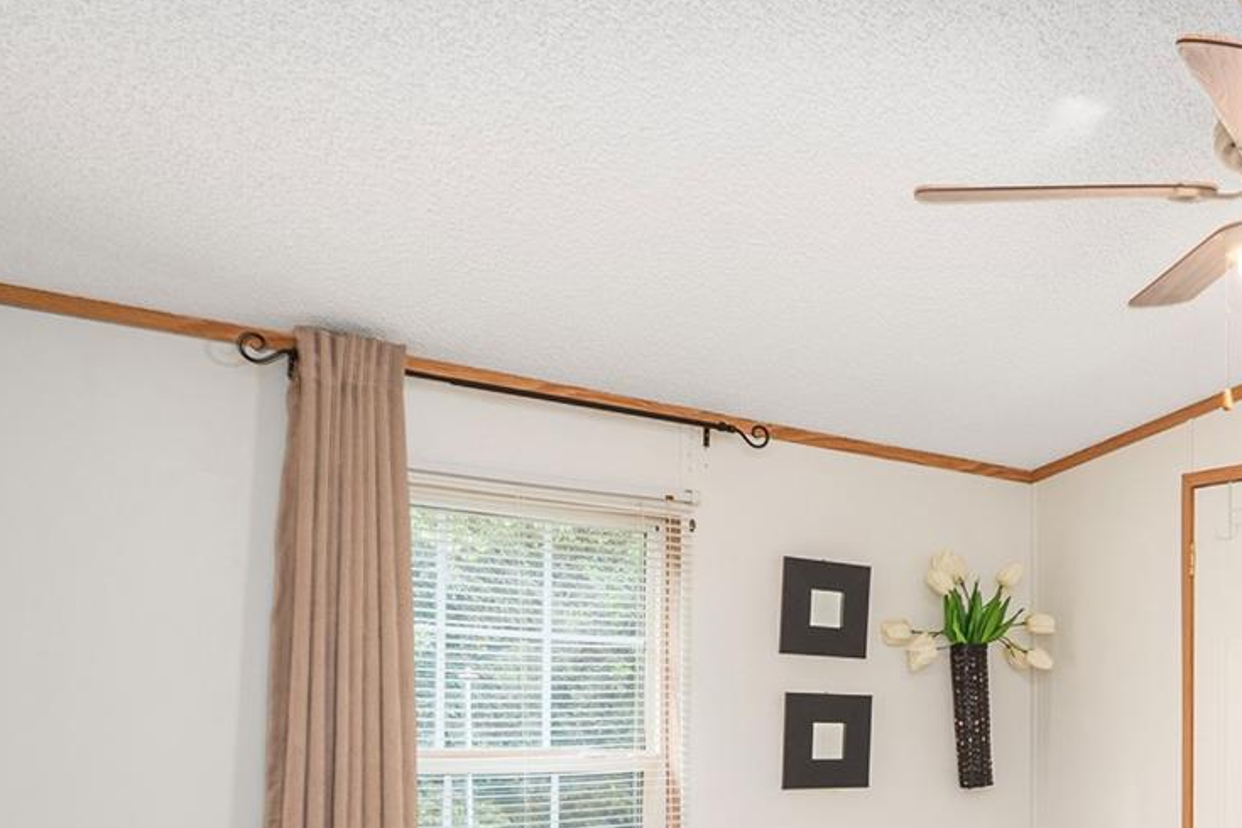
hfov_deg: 41.4
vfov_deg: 32.6
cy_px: 736
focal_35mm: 39
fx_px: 1345
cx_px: 1306
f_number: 8
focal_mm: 14
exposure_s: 1/40
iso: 320
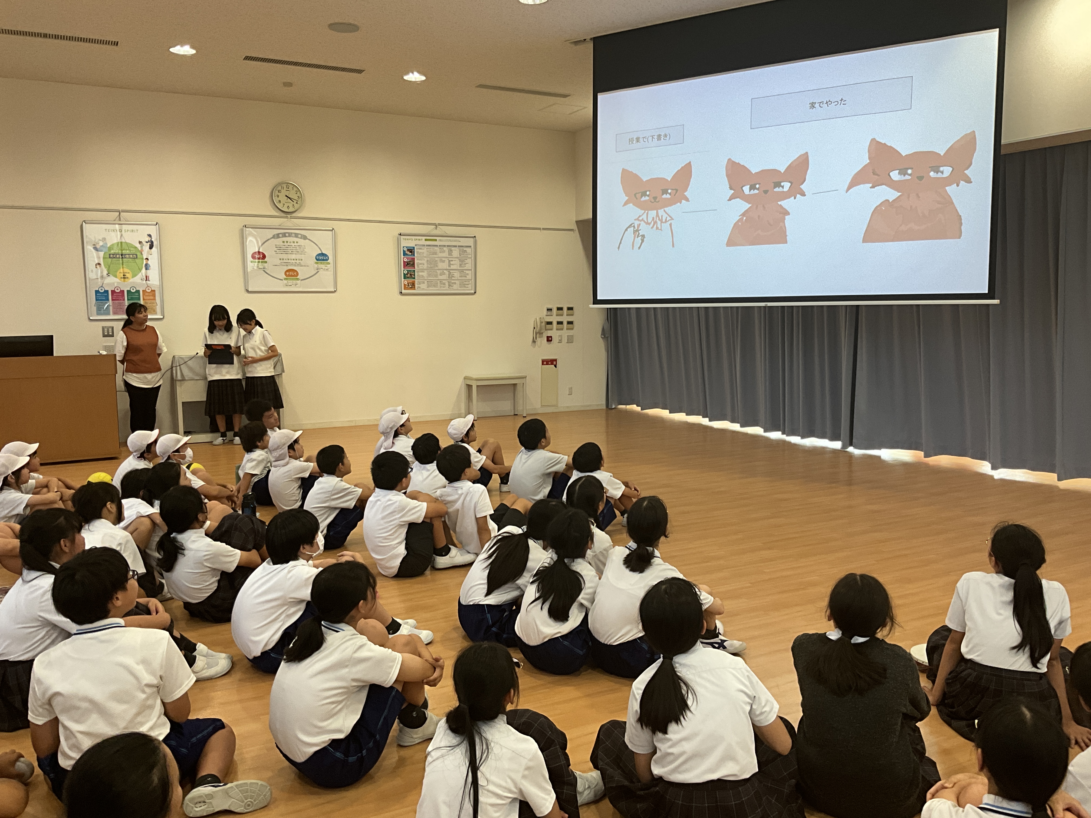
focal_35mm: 29
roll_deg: +0.3
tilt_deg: -7.0
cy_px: 409
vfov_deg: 48.2
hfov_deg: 61.7
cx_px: 546
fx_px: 914
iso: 64
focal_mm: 3
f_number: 1.8
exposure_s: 1/80
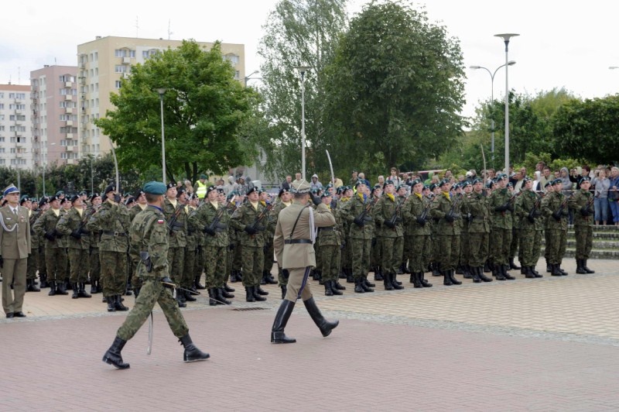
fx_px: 1288
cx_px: 310
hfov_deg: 27.0
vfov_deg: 18.2
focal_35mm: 75
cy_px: 206
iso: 400
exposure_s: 1/180
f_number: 8
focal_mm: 50
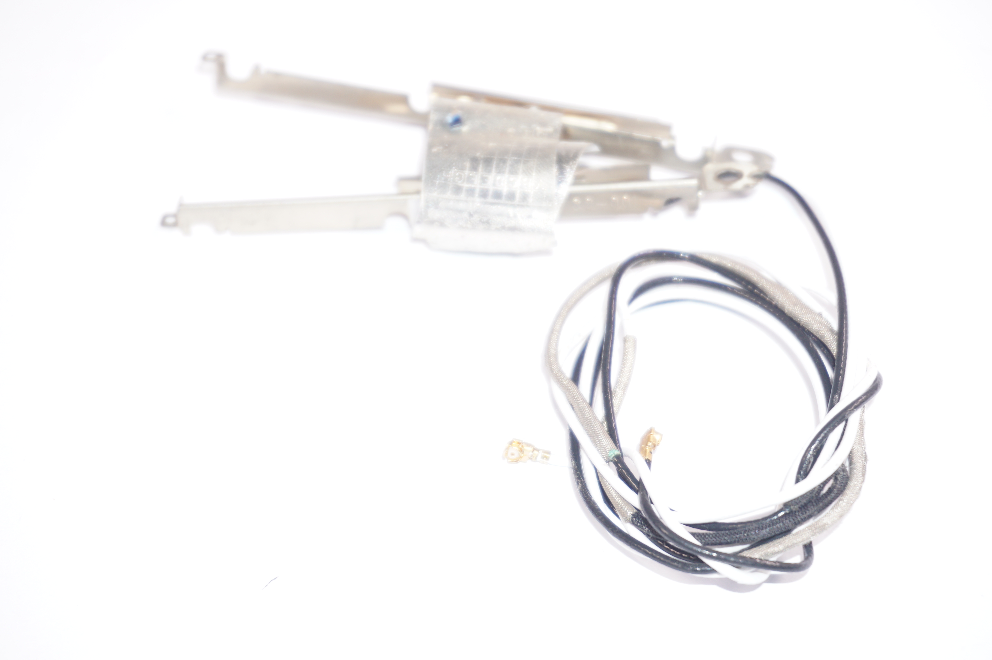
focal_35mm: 70
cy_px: 330
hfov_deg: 28.7
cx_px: 496
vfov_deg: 19.3
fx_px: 1941
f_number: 5.6
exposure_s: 1/125
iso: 200
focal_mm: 47
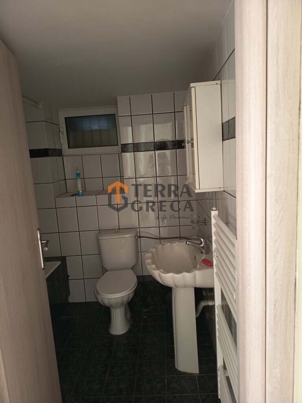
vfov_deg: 71.6
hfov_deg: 56.8
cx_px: 151
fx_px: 279
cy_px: 202
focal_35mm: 24
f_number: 1.7
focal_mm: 5.27
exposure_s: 1/20
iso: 1413
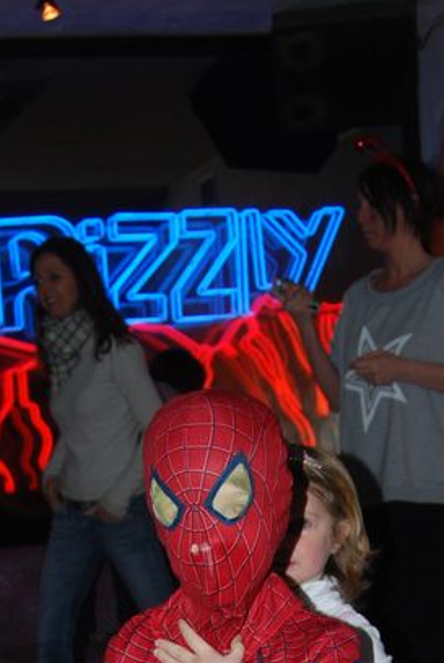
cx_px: 162
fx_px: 1790
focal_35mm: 97
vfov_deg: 19.5
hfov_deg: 14.1
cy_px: 840
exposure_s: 1/60
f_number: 3.8
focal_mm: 22
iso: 200
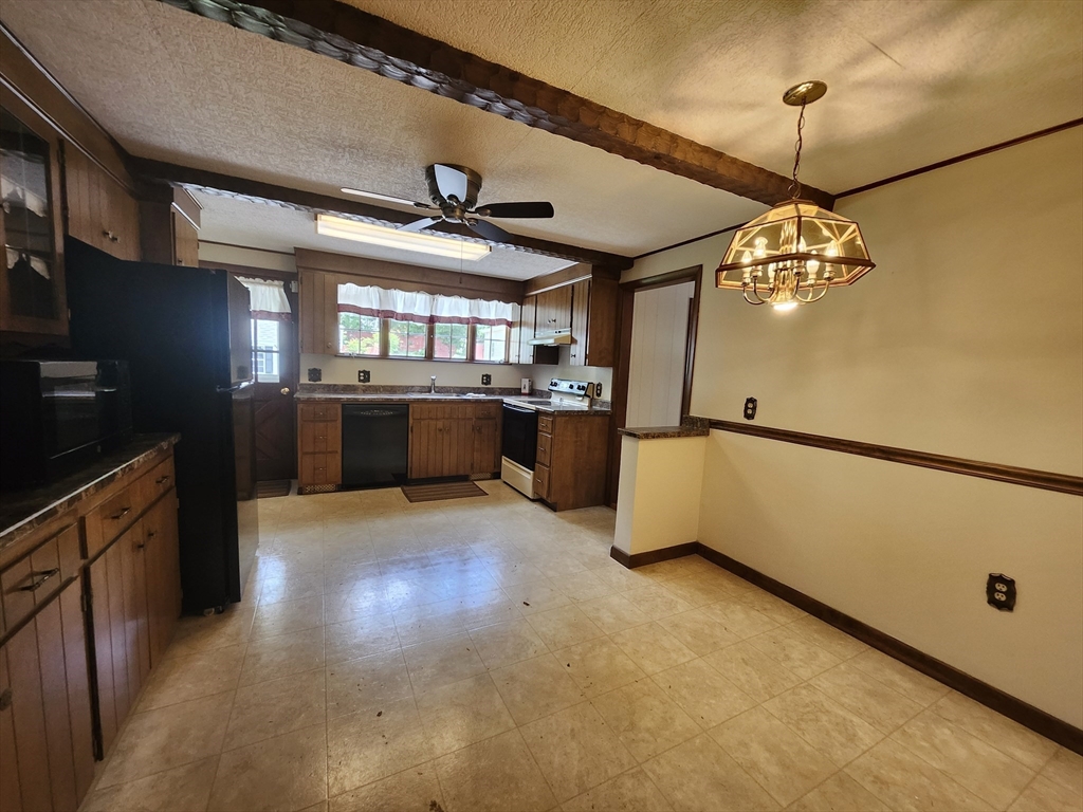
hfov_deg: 106.2
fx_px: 407
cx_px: 542
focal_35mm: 13
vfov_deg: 89.9
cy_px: 406
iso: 160
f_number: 2.2
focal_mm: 1.74
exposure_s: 1/60
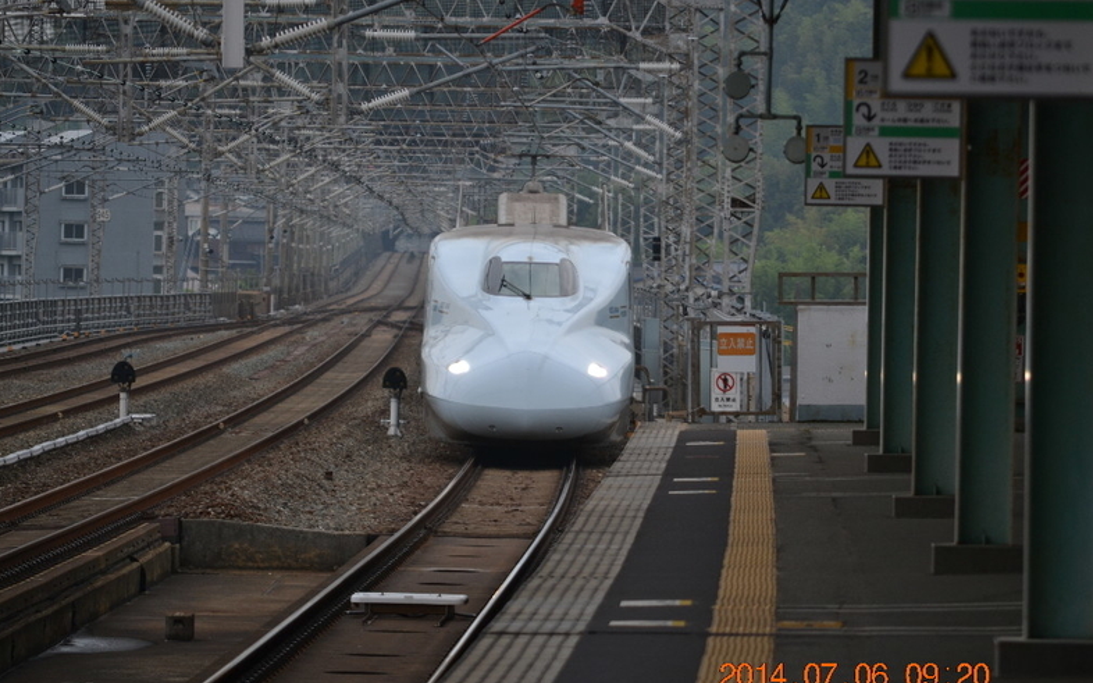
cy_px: 361
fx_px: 9263
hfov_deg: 6.8
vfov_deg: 4.2
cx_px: 538
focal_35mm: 311
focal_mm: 200
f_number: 5.6
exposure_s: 1/500
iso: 220
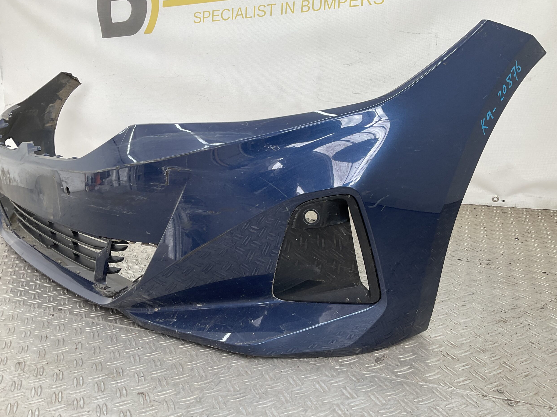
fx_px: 483
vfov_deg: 46.8
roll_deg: +1.2
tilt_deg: -15.4
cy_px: 213
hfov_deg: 60.0
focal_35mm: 30
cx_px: 269
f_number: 1.8
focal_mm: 3
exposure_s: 1/100
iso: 16
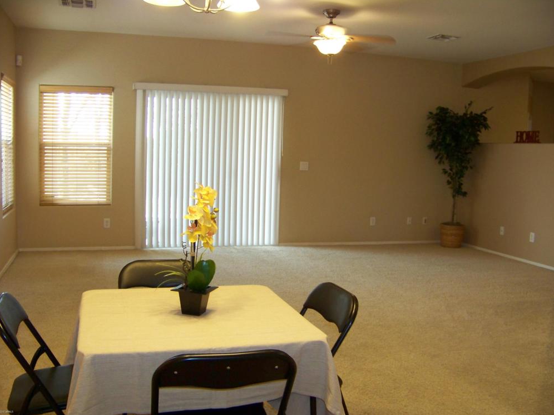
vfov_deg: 38.7
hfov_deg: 50.1
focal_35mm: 37
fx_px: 592
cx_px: 283
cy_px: 212
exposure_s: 1/30
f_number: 2.8
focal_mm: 5.85
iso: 200
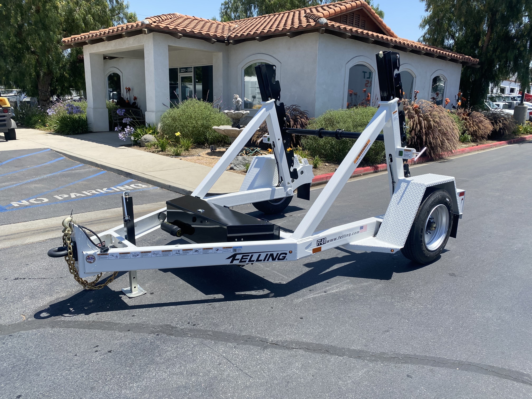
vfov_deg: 53.1
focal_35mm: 26
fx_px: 400
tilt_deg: -14.5
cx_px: 266
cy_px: 200
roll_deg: -1.8
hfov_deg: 67.3
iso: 32
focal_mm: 4.25
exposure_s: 1/2463
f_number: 1.8
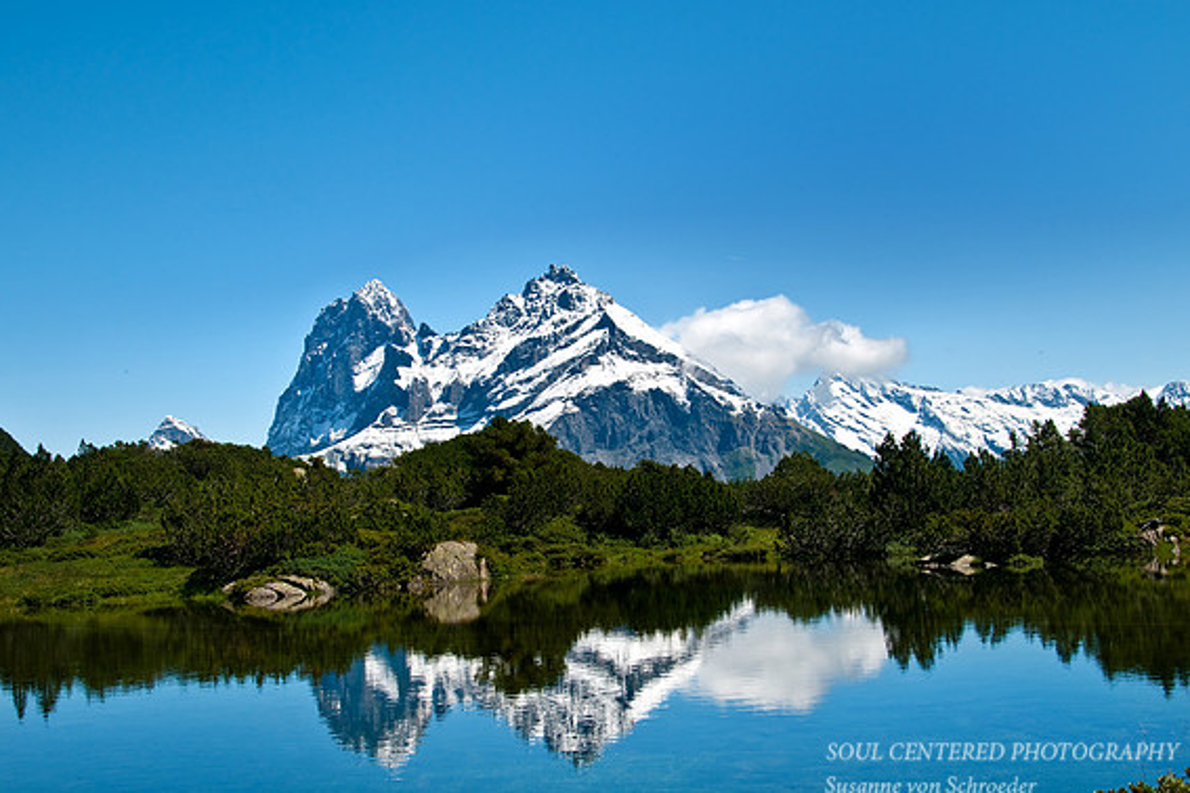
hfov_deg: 44.0
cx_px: 586
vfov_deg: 30.2
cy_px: 402
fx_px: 1471
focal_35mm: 45
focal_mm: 29
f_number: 11
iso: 200
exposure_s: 1/125
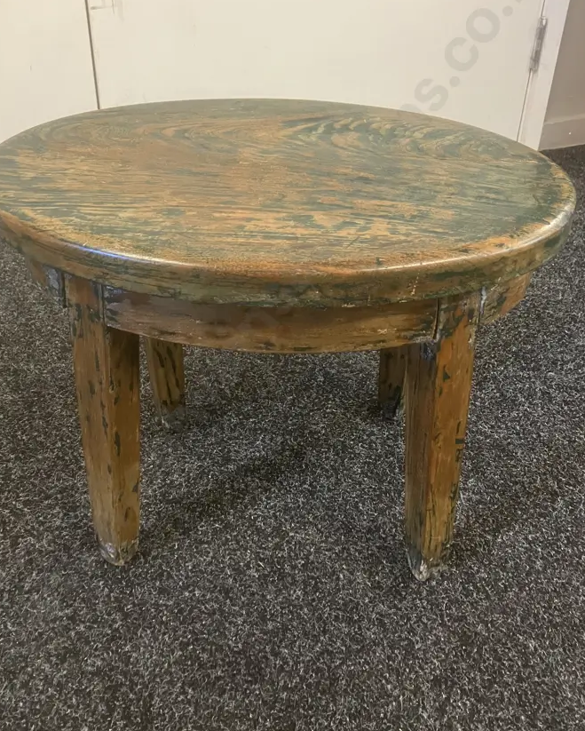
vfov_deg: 52.6
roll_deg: -0.8
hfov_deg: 43.3
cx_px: 271
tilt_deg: -31.7
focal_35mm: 34
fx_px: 735
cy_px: 307
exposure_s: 1/33
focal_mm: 3.99
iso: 320
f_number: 1.8
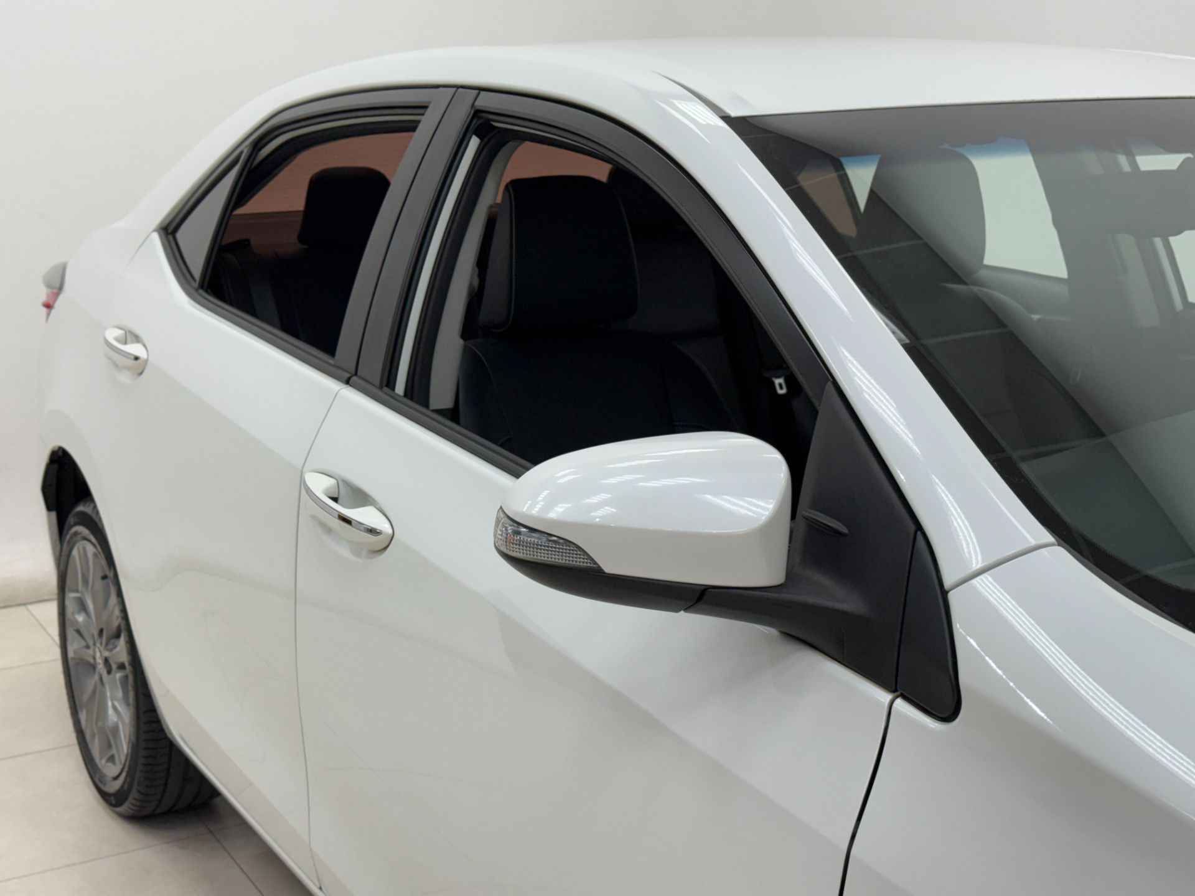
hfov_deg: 39.7
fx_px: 1657
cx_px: 598
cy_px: 448
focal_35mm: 48
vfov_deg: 30.3
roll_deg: +0.3
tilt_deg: -11.4
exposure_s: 1/120
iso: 64
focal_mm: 6.76
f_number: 1.78
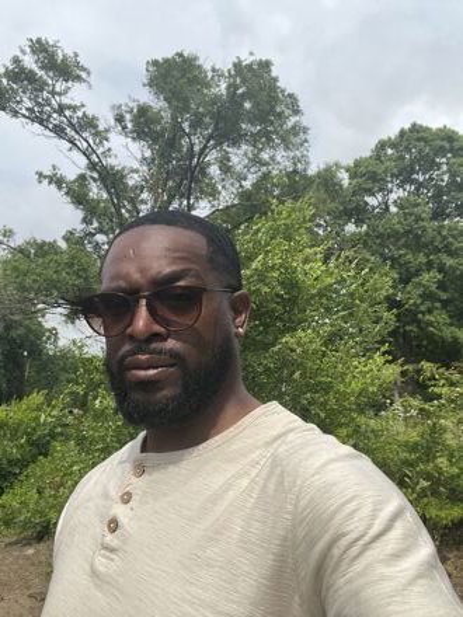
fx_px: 535
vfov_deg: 60.0
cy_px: 308
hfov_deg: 46.8
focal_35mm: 30
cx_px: 232
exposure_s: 1/478
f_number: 2.2
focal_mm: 2.71
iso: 32
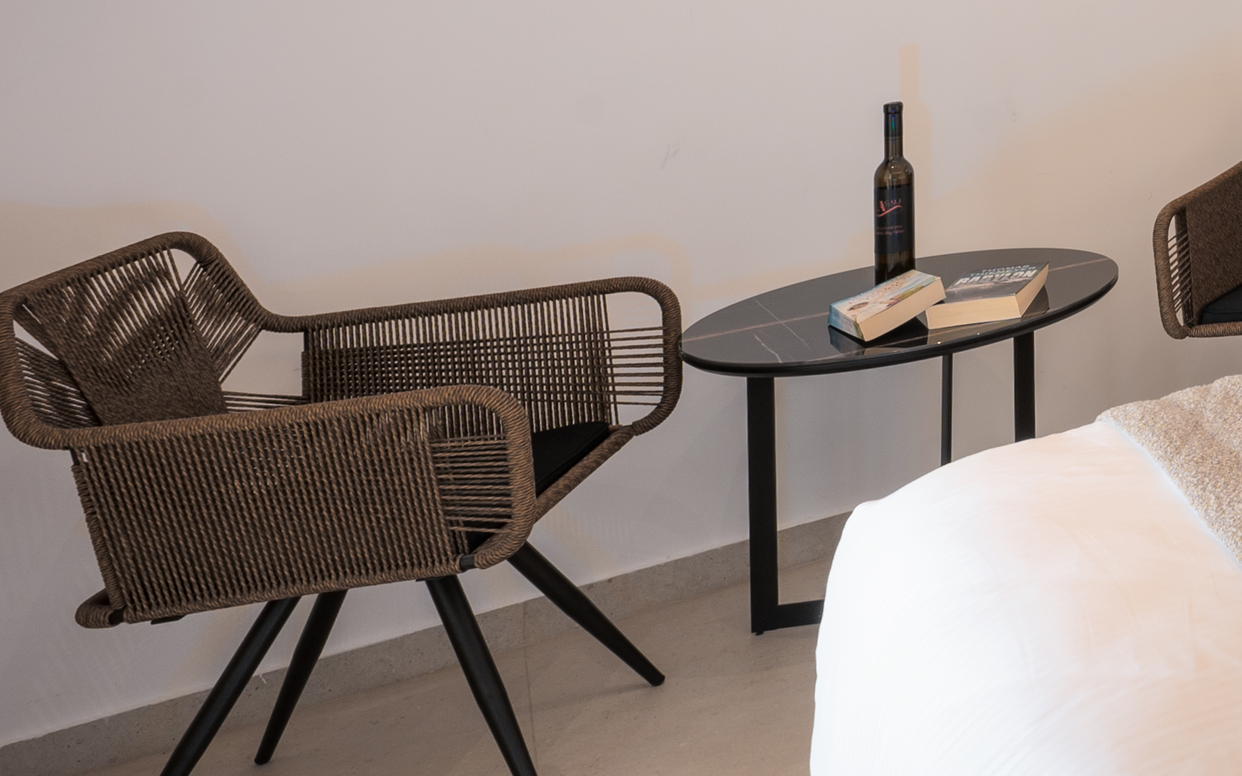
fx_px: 1557
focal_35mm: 46
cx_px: 1909
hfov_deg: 27.6
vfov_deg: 25.4
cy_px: -138
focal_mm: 14
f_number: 11
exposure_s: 1/10
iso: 125
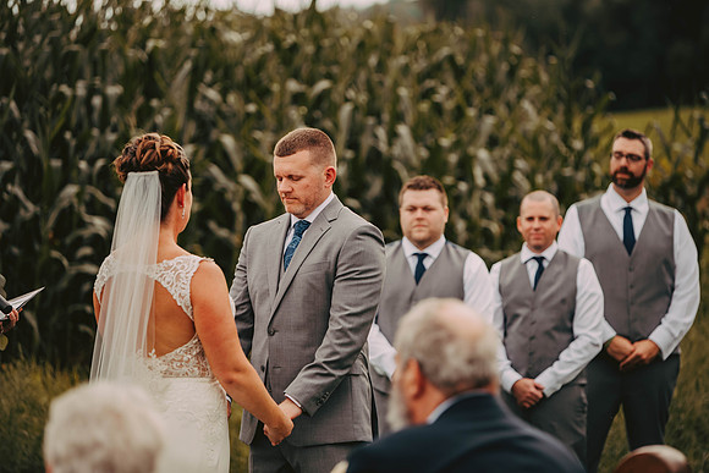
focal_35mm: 150
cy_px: 236
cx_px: 354
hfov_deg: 13.7
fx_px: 2955
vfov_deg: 9.2
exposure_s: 1/1600
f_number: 2.8
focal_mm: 150
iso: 200
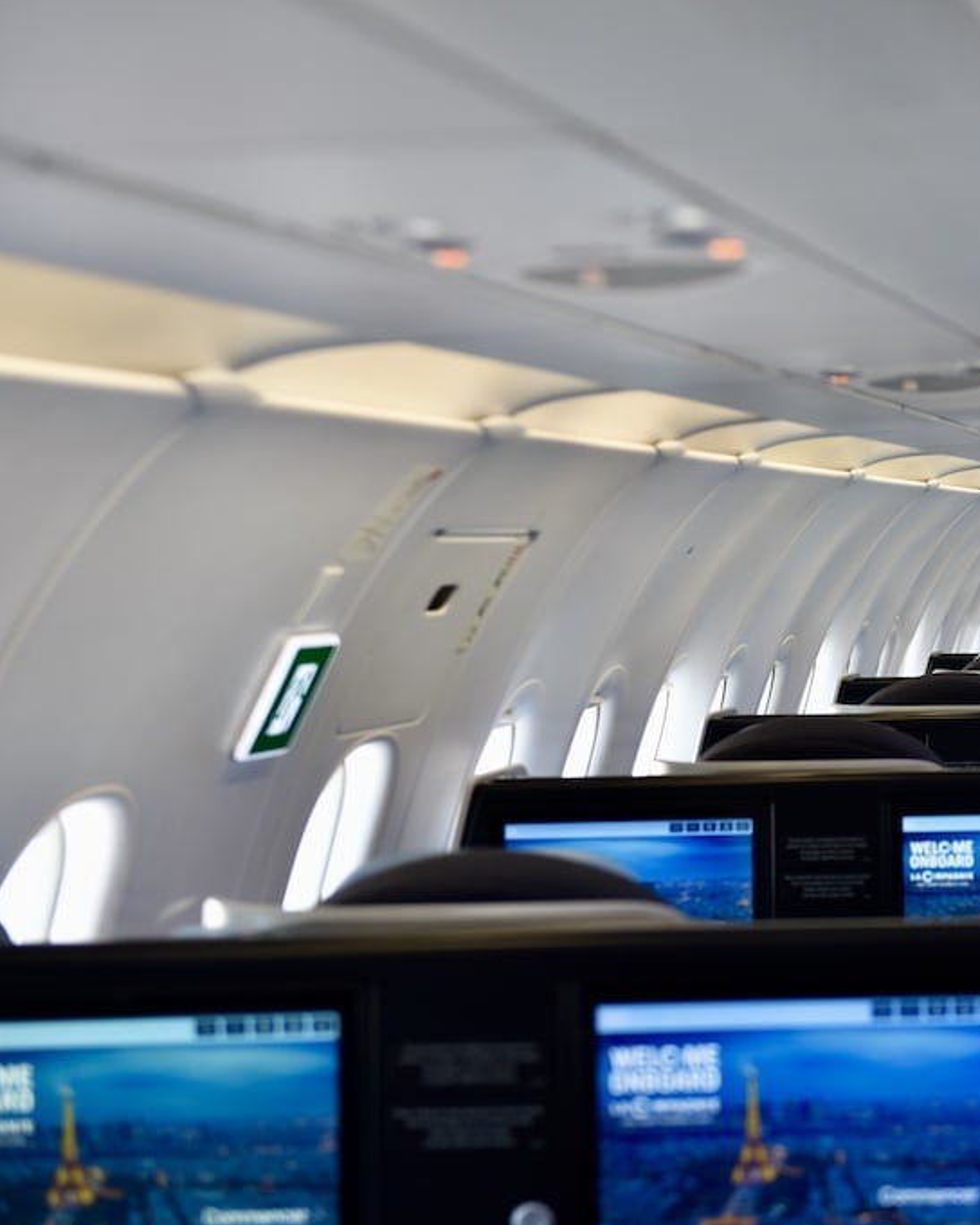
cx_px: 892
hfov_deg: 18.4
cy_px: 612
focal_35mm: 82
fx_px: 2973
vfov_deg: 23.3
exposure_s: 1/160
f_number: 3.2
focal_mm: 58
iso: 500
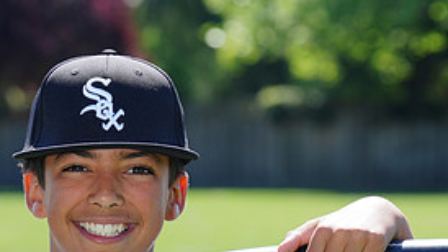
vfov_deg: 3.0
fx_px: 4798
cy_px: 308
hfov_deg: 5.3
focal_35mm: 404
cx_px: 110
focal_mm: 182
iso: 200
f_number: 9
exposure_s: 1/200
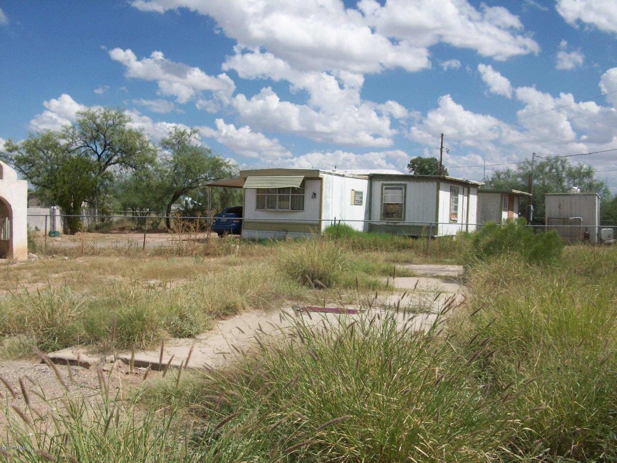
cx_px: 308
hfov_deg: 54.0
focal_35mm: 34
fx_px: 606
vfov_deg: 41.8
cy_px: 232
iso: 64
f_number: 5.5
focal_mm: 5.7
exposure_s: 1/561
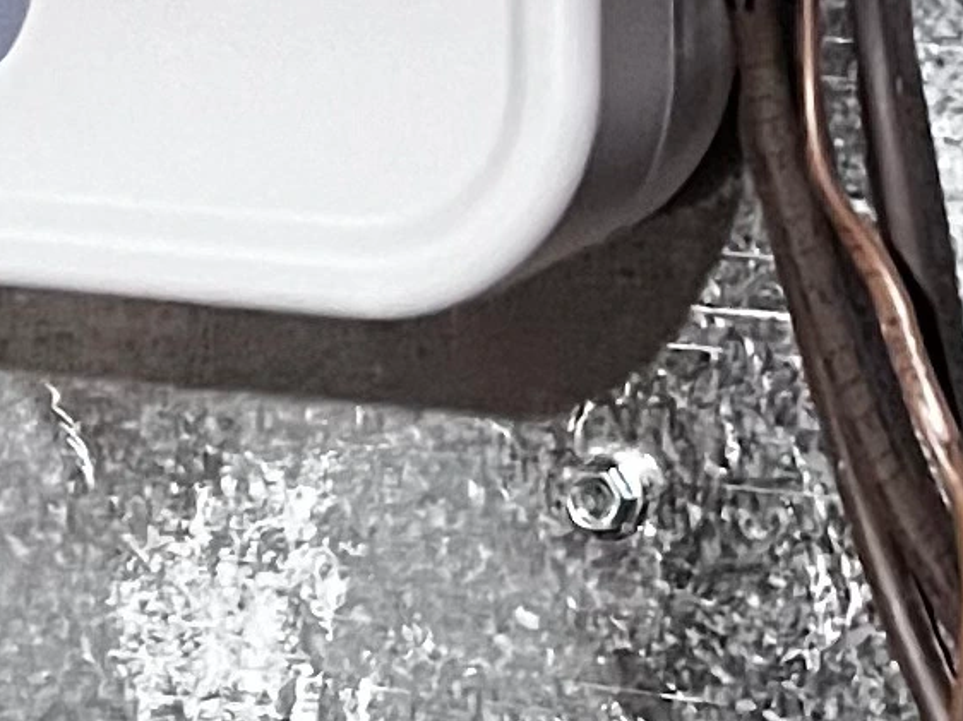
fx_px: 3726
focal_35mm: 134
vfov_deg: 10.4
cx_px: 59
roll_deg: -1.9
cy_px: -550
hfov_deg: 14.5
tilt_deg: -1.6
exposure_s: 1/30
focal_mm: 5.7
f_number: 1.5
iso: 640
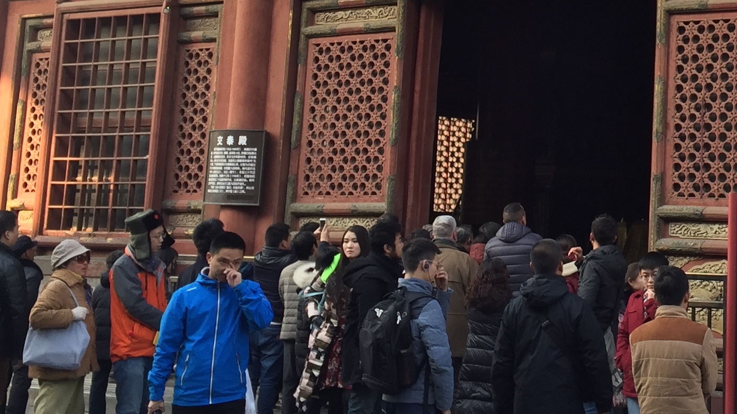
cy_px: 3
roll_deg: -1.2
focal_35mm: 74
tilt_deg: +10.3
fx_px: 1446
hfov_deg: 27.3
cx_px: 698
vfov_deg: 16.0
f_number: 2.2
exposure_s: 1/207
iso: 32
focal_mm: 4.15
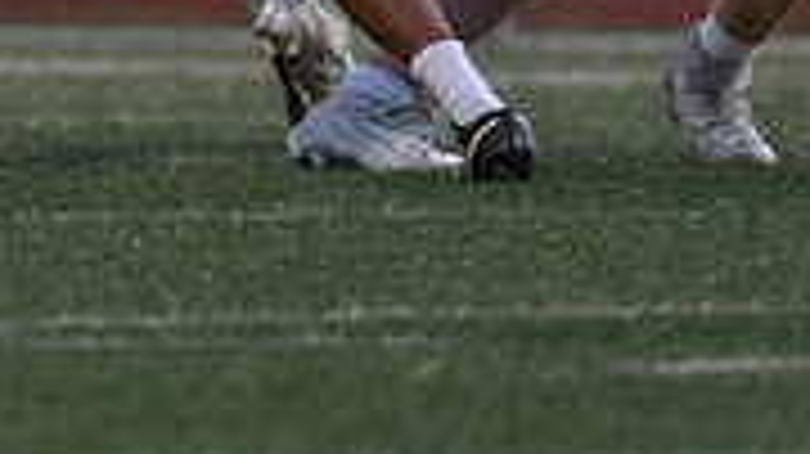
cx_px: -1132
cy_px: -278
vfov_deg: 0.9
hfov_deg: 1.7
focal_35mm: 1288
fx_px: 27647
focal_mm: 200
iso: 1250
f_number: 2.8
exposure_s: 1/1000
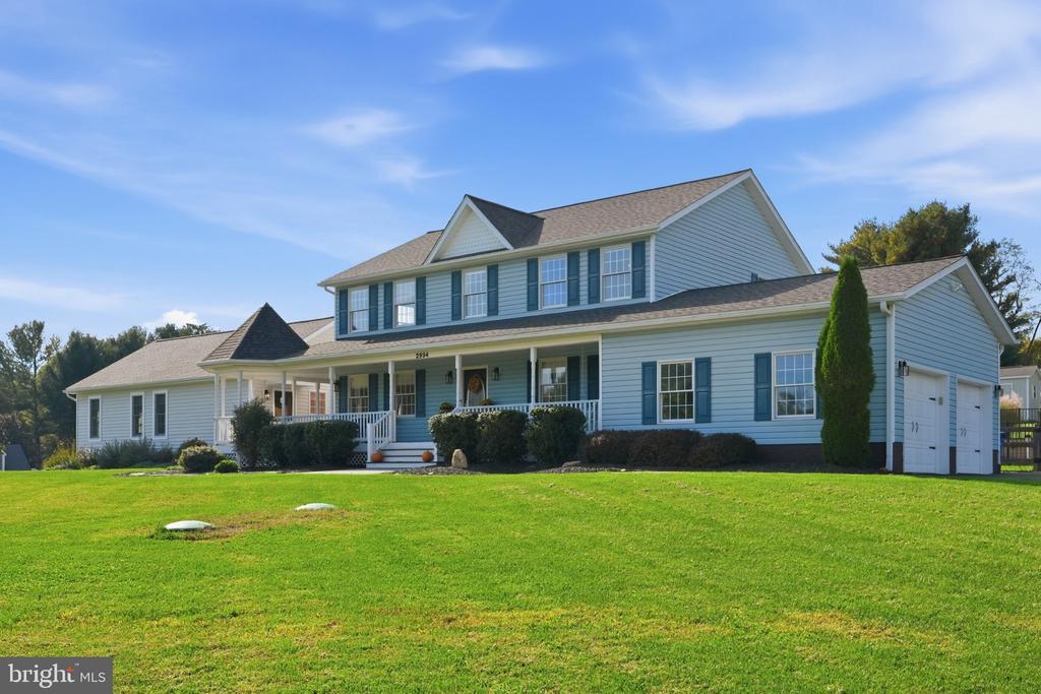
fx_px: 1012
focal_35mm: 35
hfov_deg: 54.4
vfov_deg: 37.9
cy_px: 347
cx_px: 520
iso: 200
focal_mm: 35
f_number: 8
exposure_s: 1/640
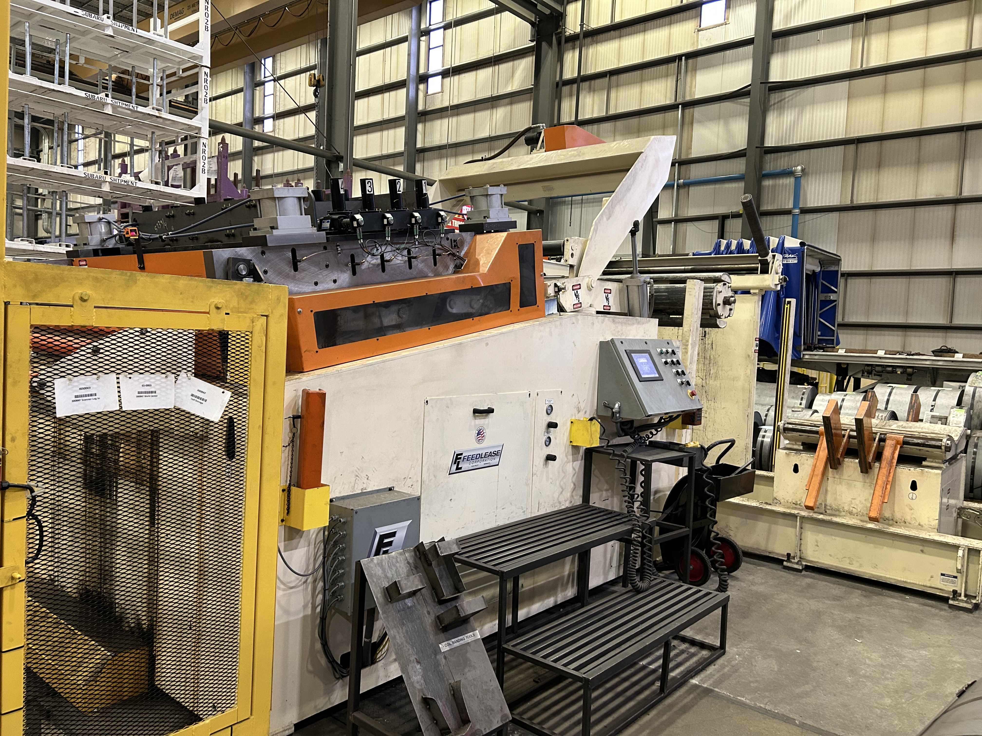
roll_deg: -3.3
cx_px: 491
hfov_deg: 67.3
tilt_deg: -3.1
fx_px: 738
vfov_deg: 53.1
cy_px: 368
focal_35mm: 26
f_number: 1.5
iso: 250
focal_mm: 5.7
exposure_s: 1/60
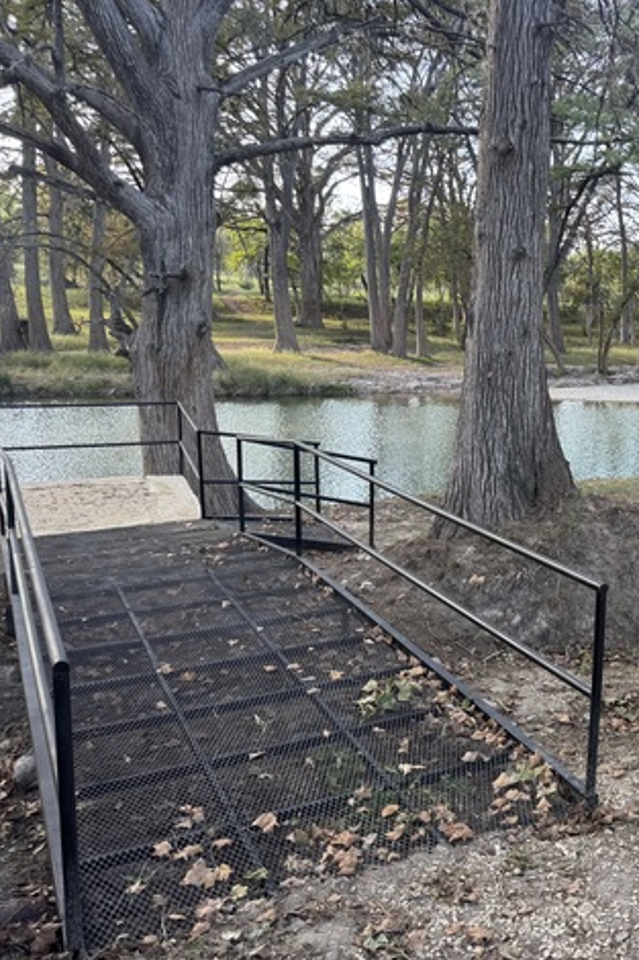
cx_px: 633
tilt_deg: -11.4
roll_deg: -2.4
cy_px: 476
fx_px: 906
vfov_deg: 55.8
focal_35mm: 34
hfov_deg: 35.3
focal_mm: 6.76
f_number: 1.78
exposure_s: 1/167
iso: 64
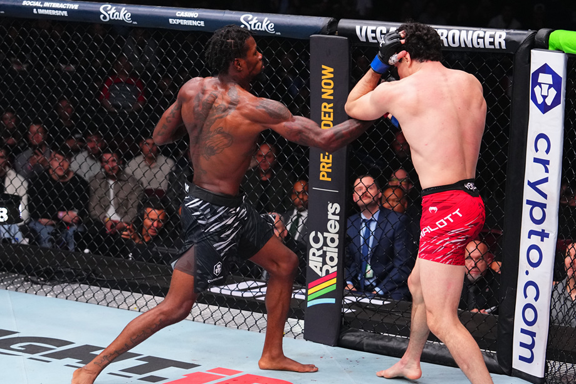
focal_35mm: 67
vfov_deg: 20.3
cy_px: 220
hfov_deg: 30.0
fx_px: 1072
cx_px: 338
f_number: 2.8
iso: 3200
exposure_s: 1/1250
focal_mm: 57
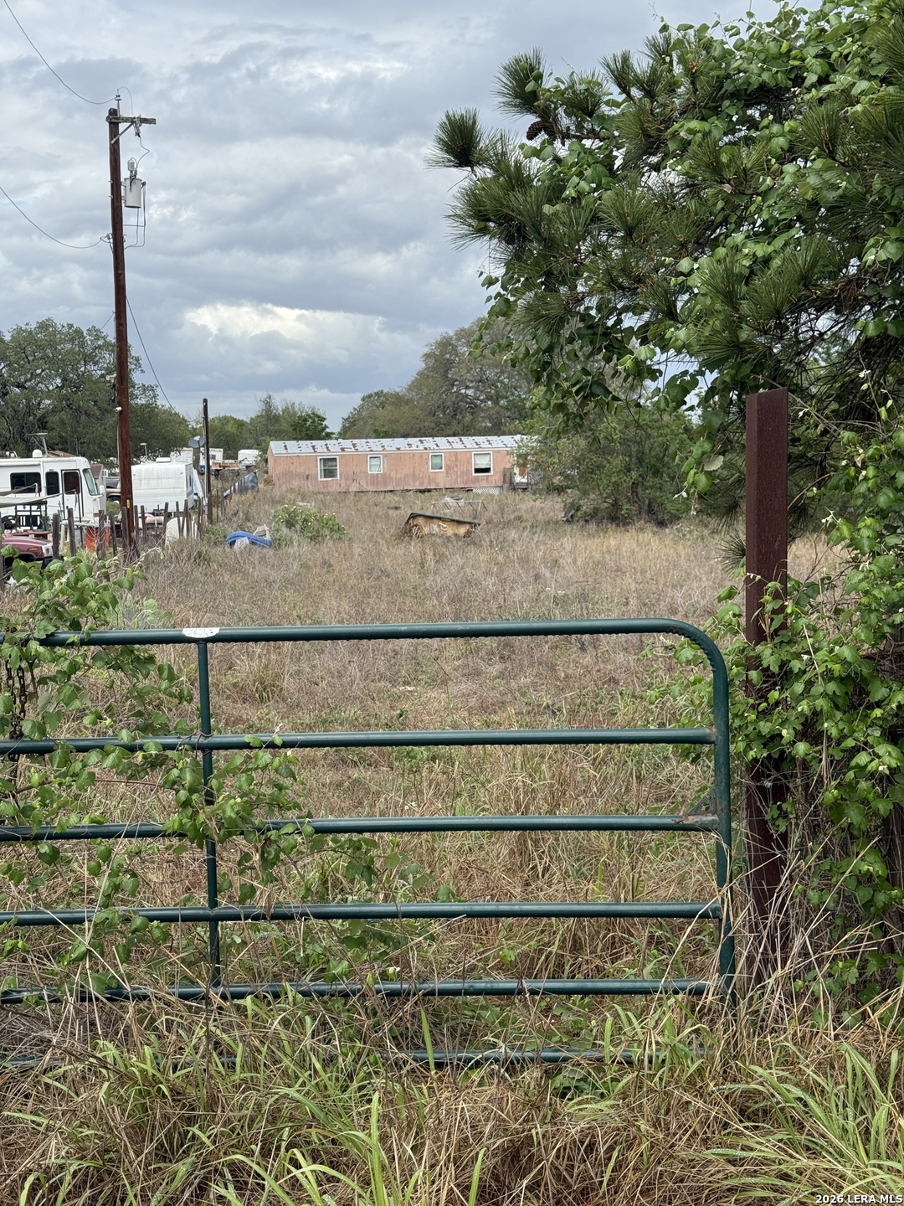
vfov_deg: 39.7
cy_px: 603
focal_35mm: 48
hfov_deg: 30.3
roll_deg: +1.8
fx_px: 1671
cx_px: 452
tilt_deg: -4.1
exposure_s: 1/4329
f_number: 1.78
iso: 80
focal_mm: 6.76
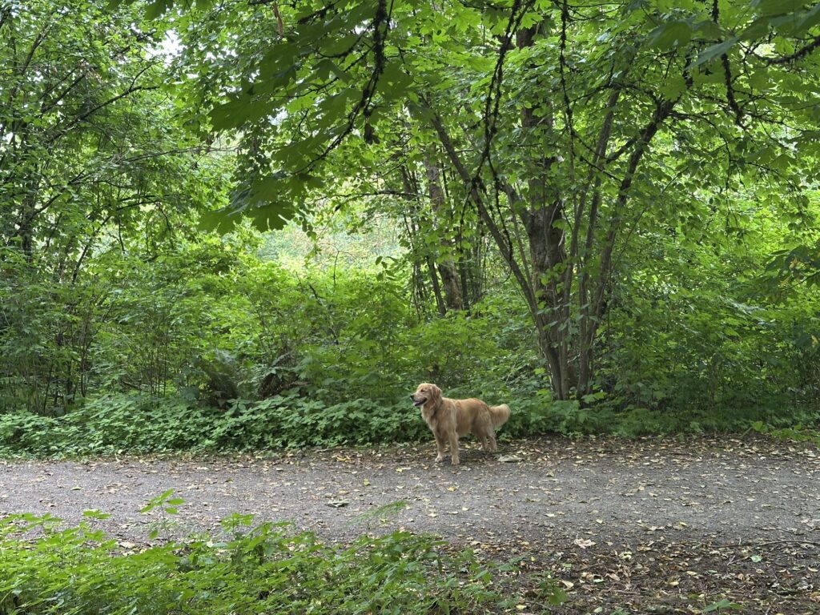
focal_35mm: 48
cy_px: 308
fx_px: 1137
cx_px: 410
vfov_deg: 30.3
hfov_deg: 39.7
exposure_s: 1/62
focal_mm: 6.86
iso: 80
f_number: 1.78
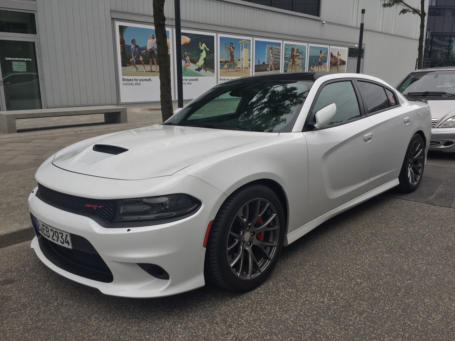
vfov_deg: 48.2
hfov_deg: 61.7
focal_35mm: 29
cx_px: 228
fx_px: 381
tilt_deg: -13.5
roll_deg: -0.6
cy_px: 170
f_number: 2.2
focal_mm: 4.15
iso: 32
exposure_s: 1/608
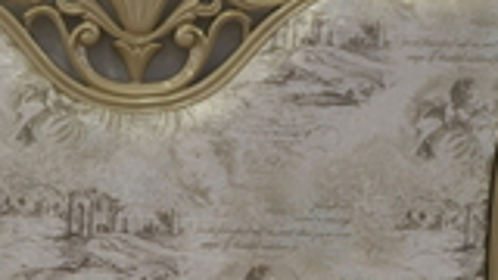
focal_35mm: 98
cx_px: 177
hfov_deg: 21.7
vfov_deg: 12.3
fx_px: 1294
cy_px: 92
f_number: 4.5
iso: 400
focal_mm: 20
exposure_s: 1/80
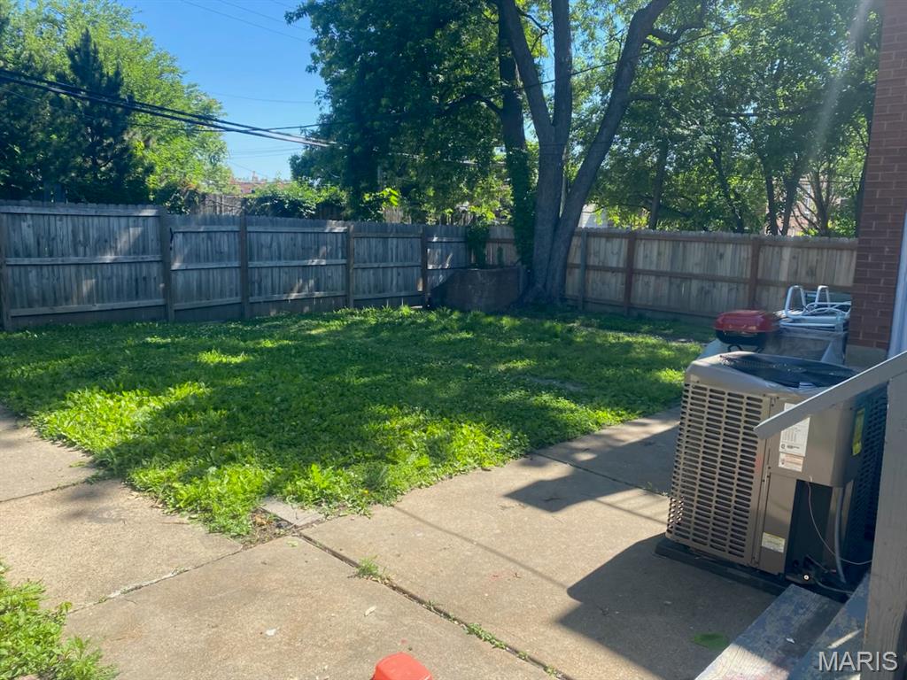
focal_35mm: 26
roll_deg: -0.6
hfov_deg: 67.3
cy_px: 340
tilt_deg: -8.1
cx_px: 454
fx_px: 681
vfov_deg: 53.1
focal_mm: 4.25
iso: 32
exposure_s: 1/949
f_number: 1.8
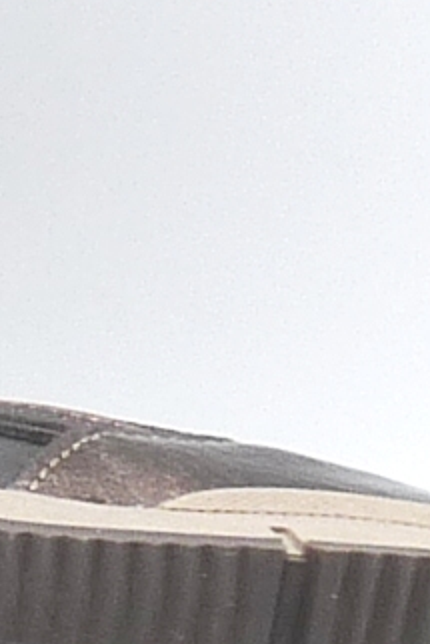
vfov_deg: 8.2
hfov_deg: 5.5
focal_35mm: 248
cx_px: -320
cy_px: 818
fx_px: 4438
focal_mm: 4.8
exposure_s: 1/200
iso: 100
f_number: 4
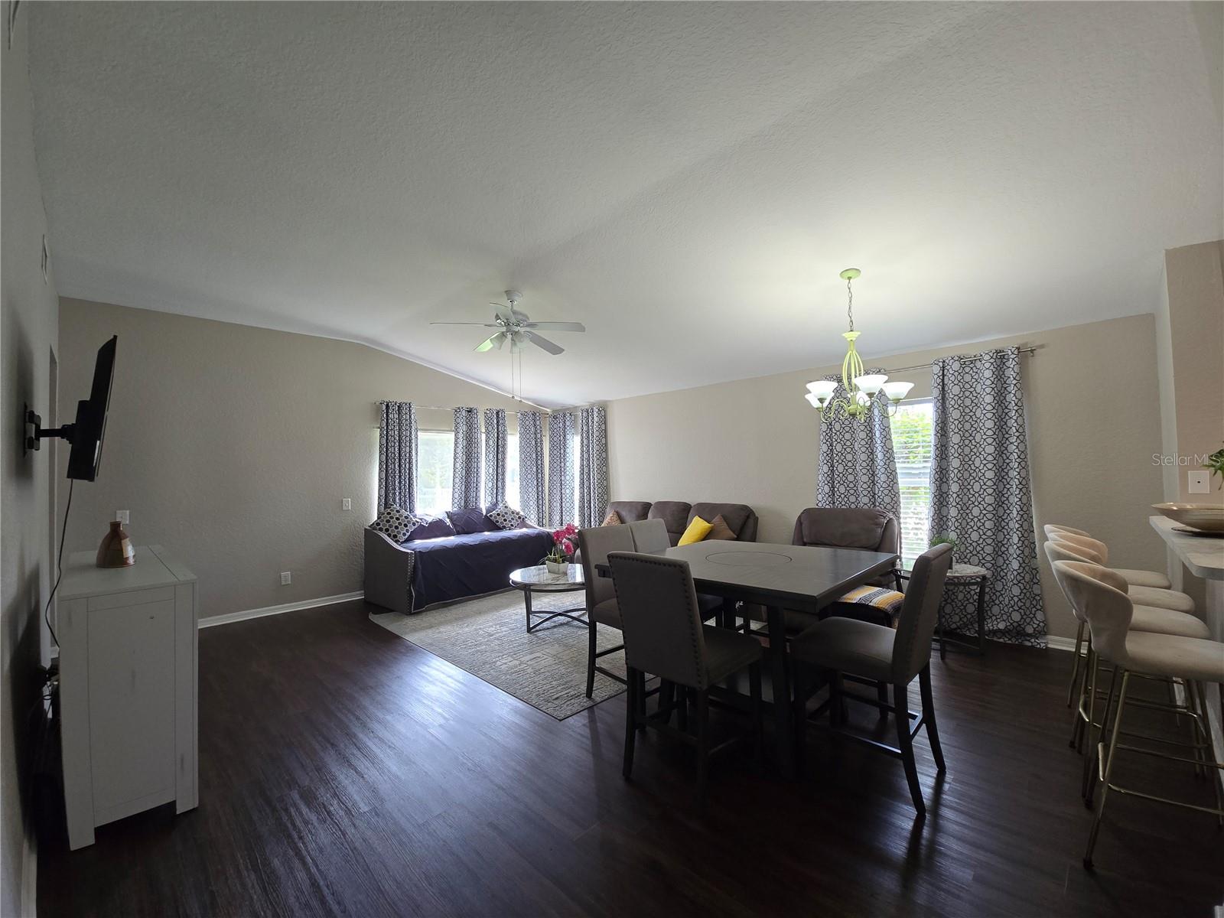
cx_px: 612
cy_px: 459
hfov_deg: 106.2
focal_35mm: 13
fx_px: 460
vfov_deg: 89.9
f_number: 2.2
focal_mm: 2.2
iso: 125
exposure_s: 1/60
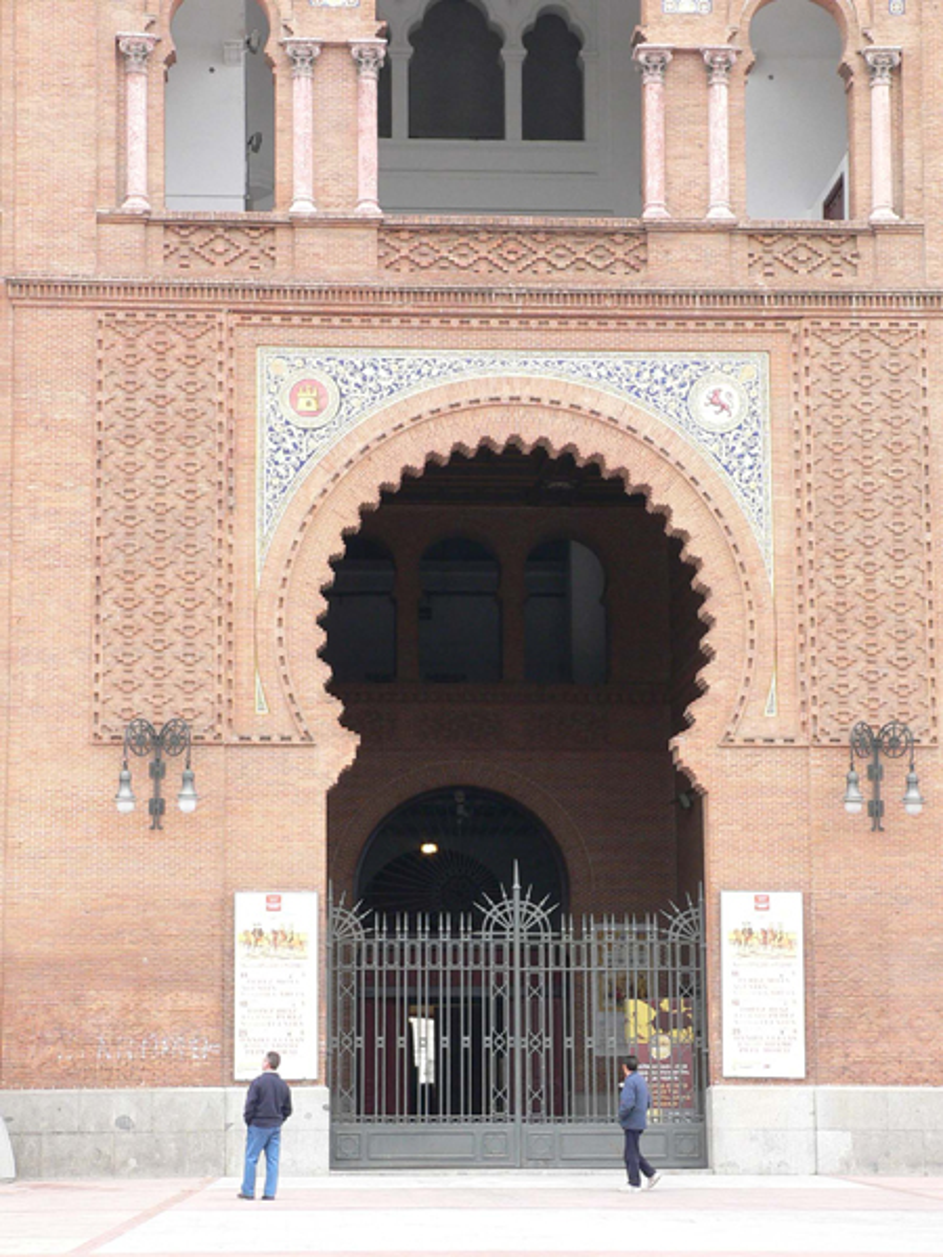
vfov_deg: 24.4
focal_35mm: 80
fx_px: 2906
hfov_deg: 18.4
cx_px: 472
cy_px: 628
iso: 100
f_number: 4
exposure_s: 1/100
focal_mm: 10.5
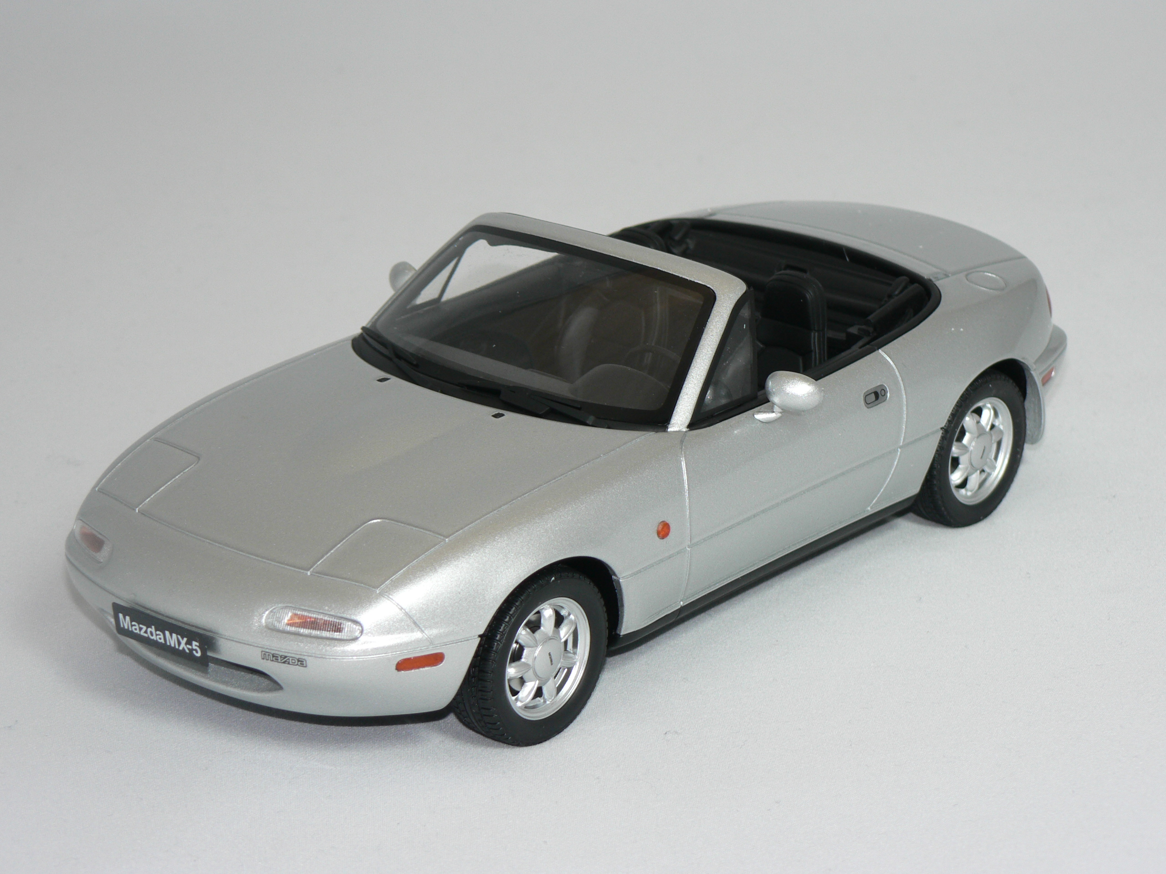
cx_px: 583
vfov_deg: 14.2
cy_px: 437
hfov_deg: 18.9
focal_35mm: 104
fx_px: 3503
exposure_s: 1/60
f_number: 3.2
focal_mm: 17.3
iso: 80
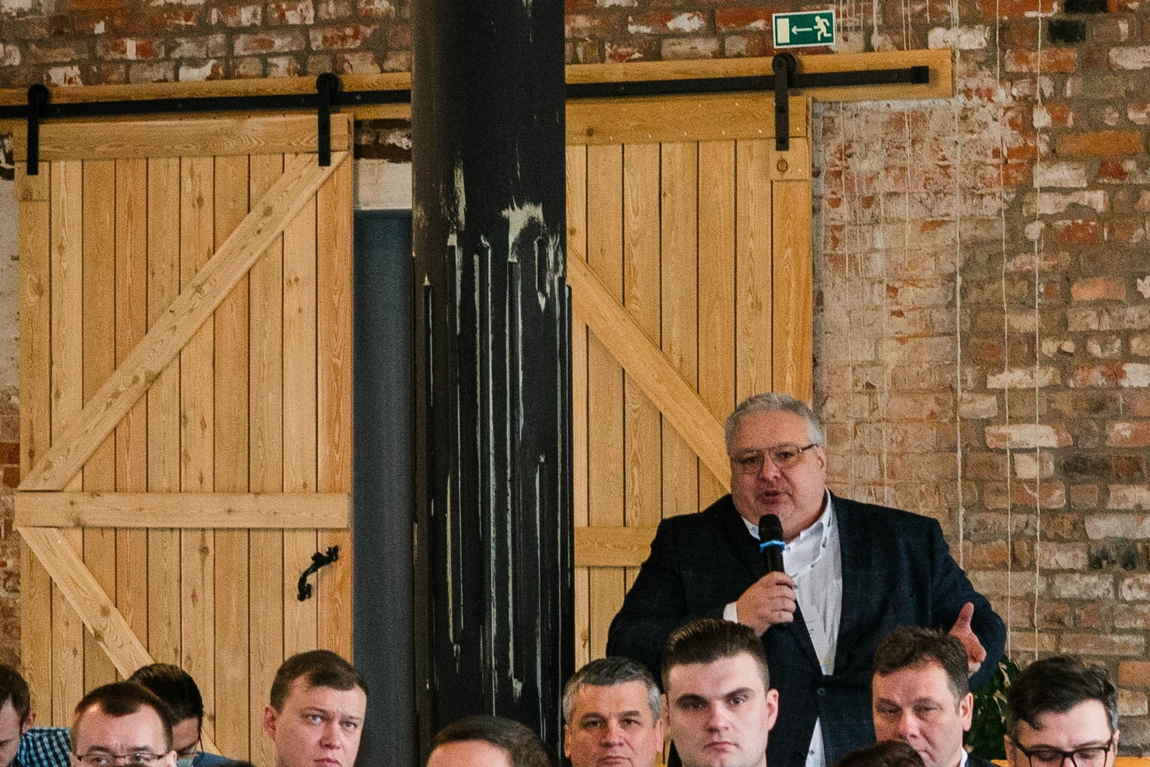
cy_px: 390
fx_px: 5047
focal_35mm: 158
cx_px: 739
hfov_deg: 13.0
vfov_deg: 8.7
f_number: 3.2
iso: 800
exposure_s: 1/200
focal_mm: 30
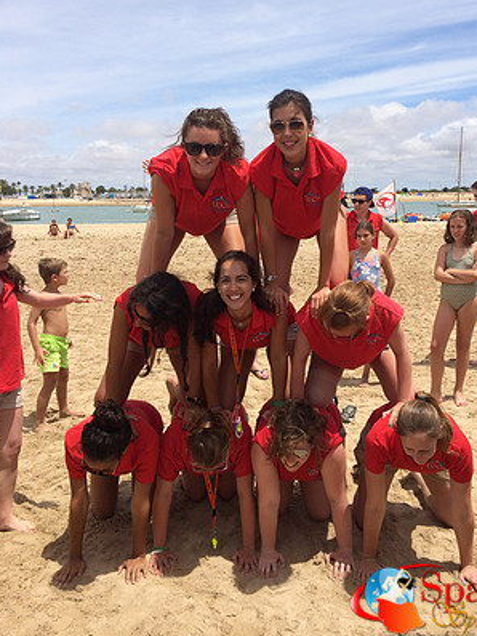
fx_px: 624
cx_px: 259
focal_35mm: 34
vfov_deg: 53.8
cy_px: 282
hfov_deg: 41.8
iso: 40
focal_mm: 4.12
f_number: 2.2
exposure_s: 1/2564
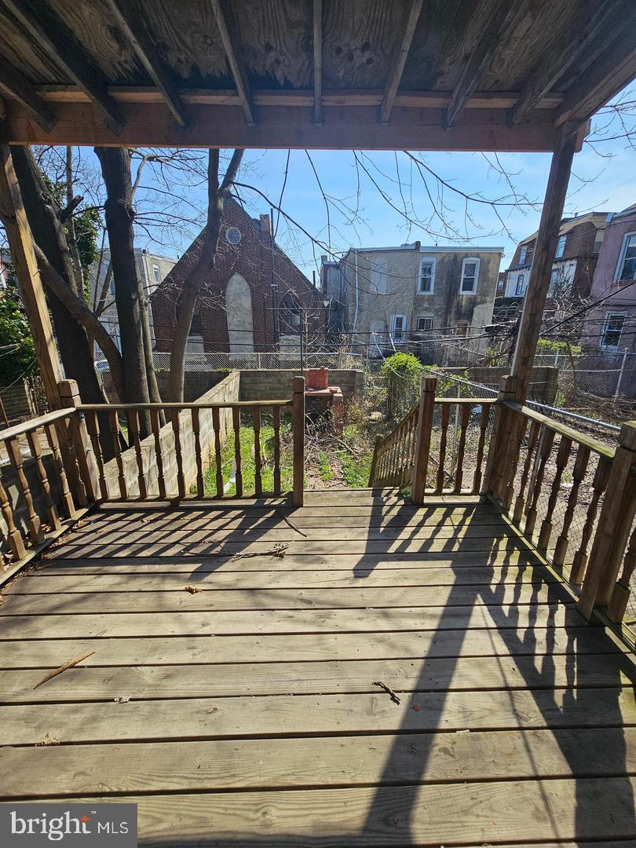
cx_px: 318
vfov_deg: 106.2
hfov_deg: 89.9
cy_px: 424
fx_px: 318
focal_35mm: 13
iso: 50
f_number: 2.2
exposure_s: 1/1597
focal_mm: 2.2
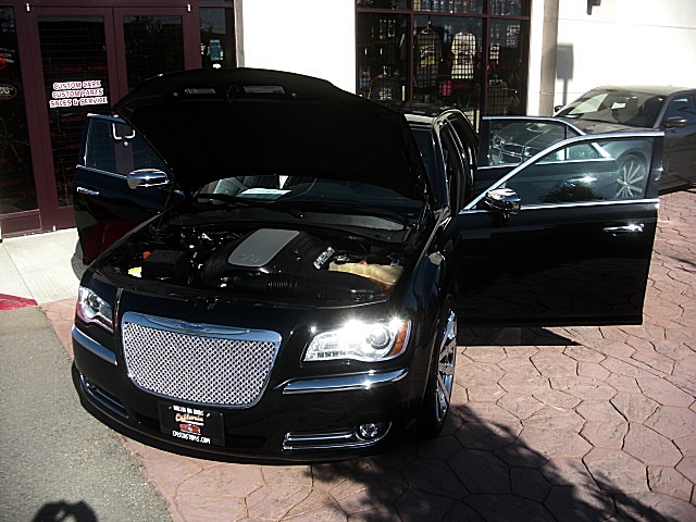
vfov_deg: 39.7
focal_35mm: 36
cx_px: 348
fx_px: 724
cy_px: 261
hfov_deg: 51.4
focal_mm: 6.3
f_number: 2.8
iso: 50
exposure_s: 1/640
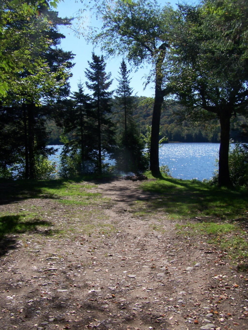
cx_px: 124
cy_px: 165
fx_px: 363
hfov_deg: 37.7
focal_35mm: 38
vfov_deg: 49.0
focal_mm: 6.3
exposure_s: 1/800
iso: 80
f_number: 4
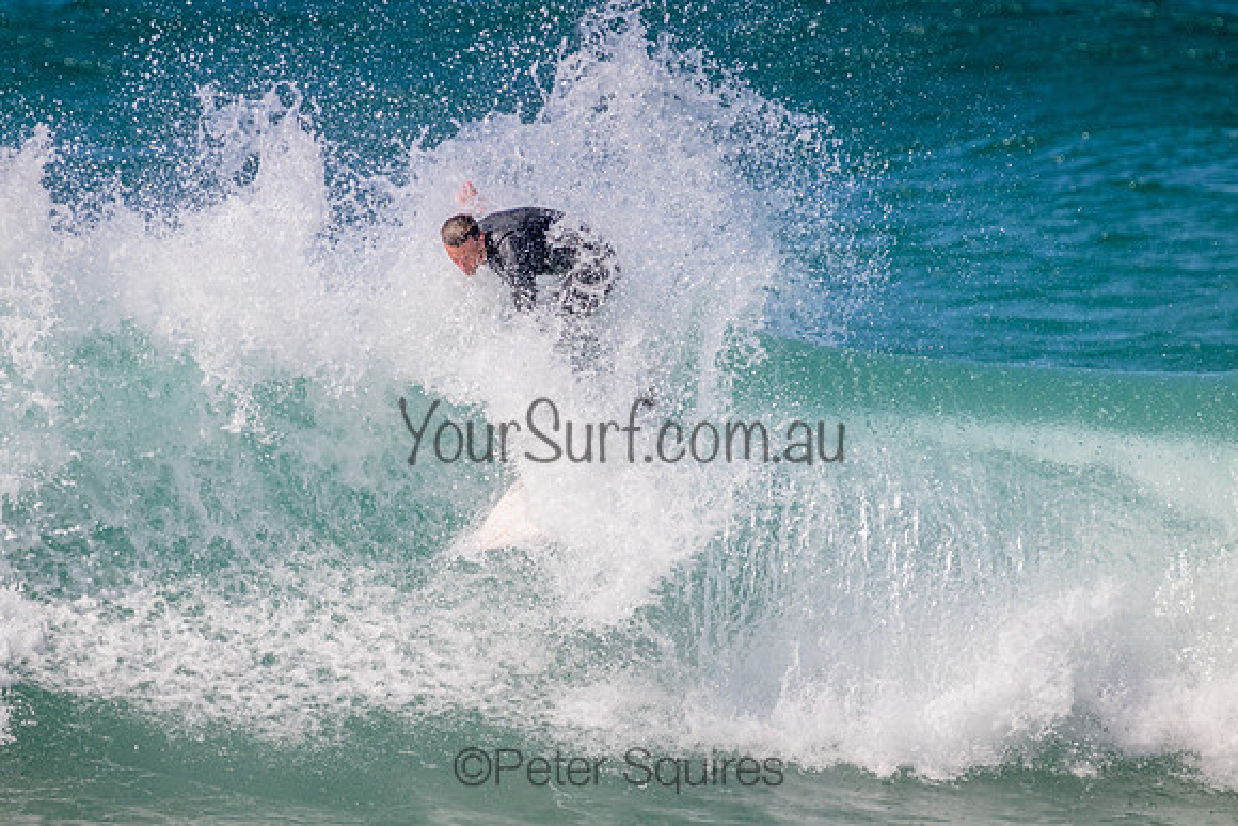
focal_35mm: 800
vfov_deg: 1.7
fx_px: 27516
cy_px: 413
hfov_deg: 2.6
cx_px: 619
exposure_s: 1/1600
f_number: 11
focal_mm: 800
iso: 720
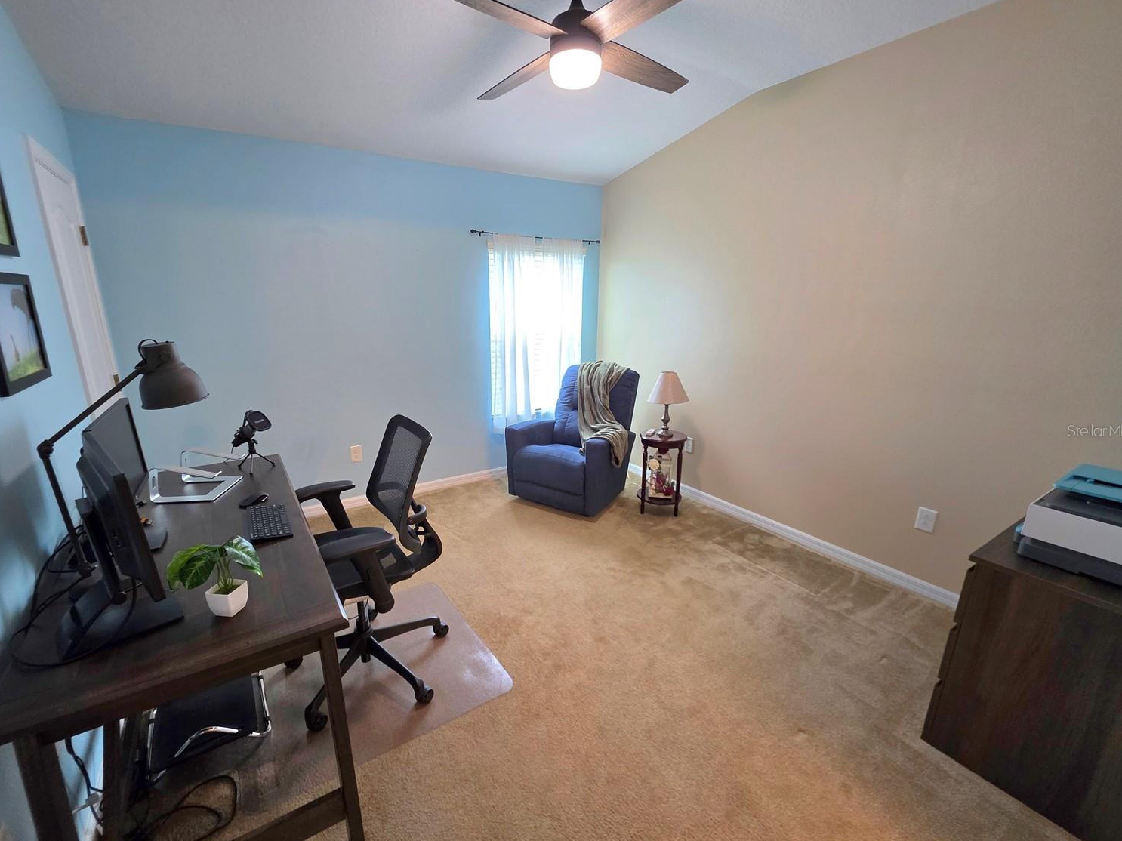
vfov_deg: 85.6
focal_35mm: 14
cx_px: 535
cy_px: 430
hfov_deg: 102.0
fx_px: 454
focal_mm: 2.2
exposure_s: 1/60.2
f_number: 1.9
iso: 320
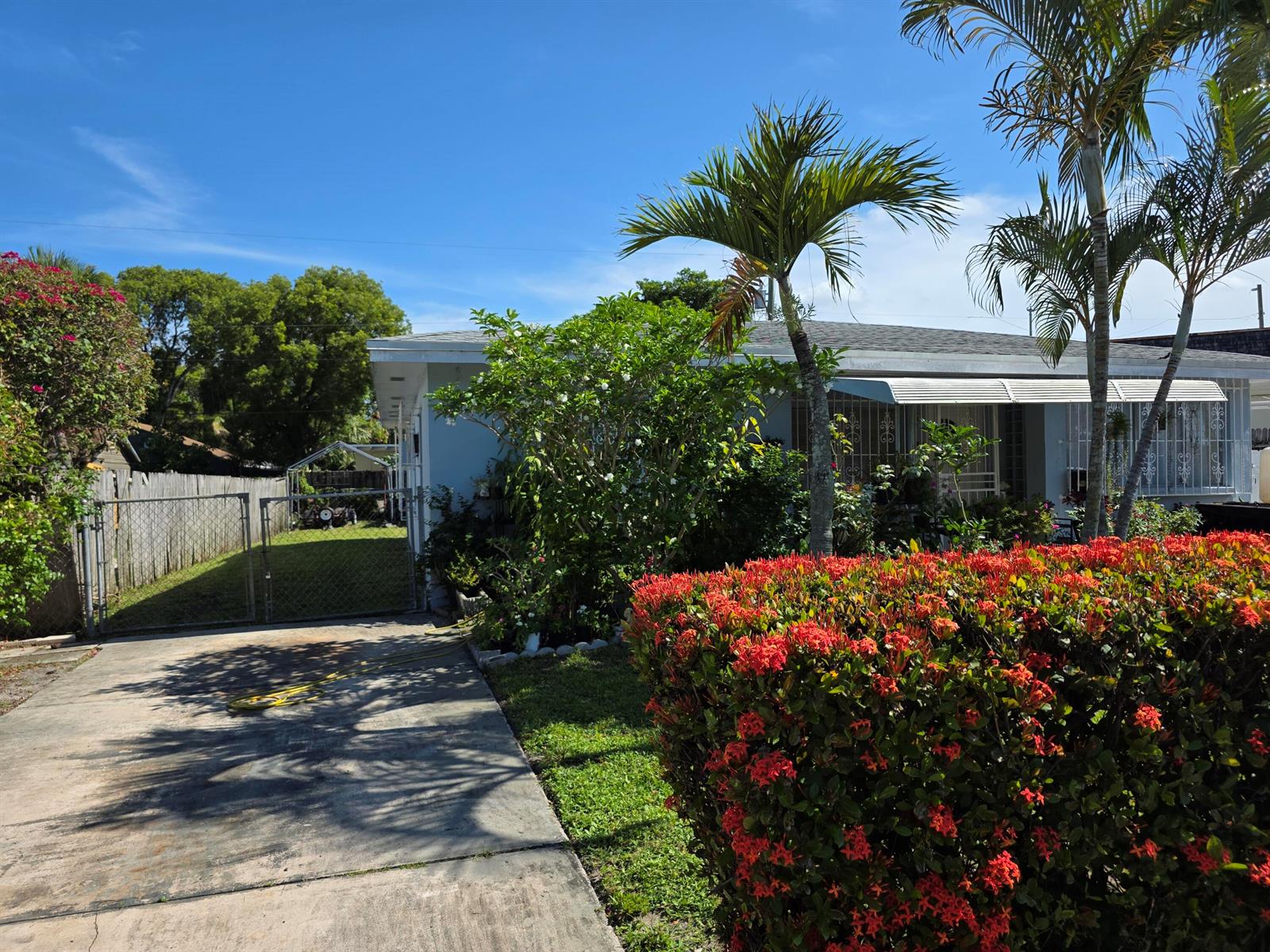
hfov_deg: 73.9
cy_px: 476
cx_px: 635
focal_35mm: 23
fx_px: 844
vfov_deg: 58.9
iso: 80
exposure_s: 1/5017
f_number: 1.7
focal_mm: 6.3
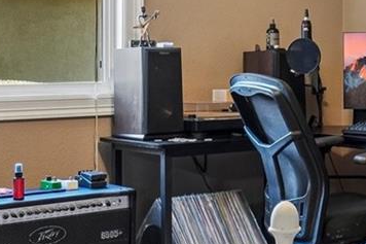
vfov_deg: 16.8
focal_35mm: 81
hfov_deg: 22.4
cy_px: 74
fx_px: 823
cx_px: 480
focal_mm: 12
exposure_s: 1/6
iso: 400
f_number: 8
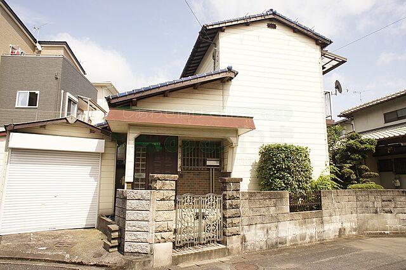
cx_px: 203
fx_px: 270
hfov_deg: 73.8
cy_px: 135
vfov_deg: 53.0
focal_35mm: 24
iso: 200
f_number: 6.3
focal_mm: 16
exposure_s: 1/500
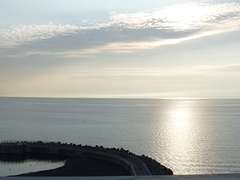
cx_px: 60
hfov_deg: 34.8
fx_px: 374
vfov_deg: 26.8
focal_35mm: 54
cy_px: 51
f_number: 5.6
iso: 200
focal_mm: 6.3
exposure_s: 1/1600
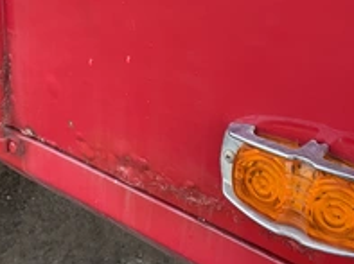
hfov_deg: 32.7
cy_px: 95
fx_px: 602
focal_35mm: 59
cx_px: 144
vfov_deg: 24.7
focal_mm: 3
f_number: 1.8
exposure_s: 1/122
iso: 50
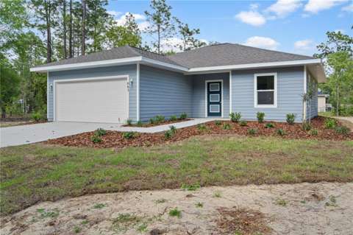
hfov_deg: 65.5
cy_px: 118
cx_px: 176
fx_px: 274
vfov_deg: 46.3
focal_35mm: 28
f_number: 22
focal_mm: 28
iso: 1600
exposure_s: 1/80
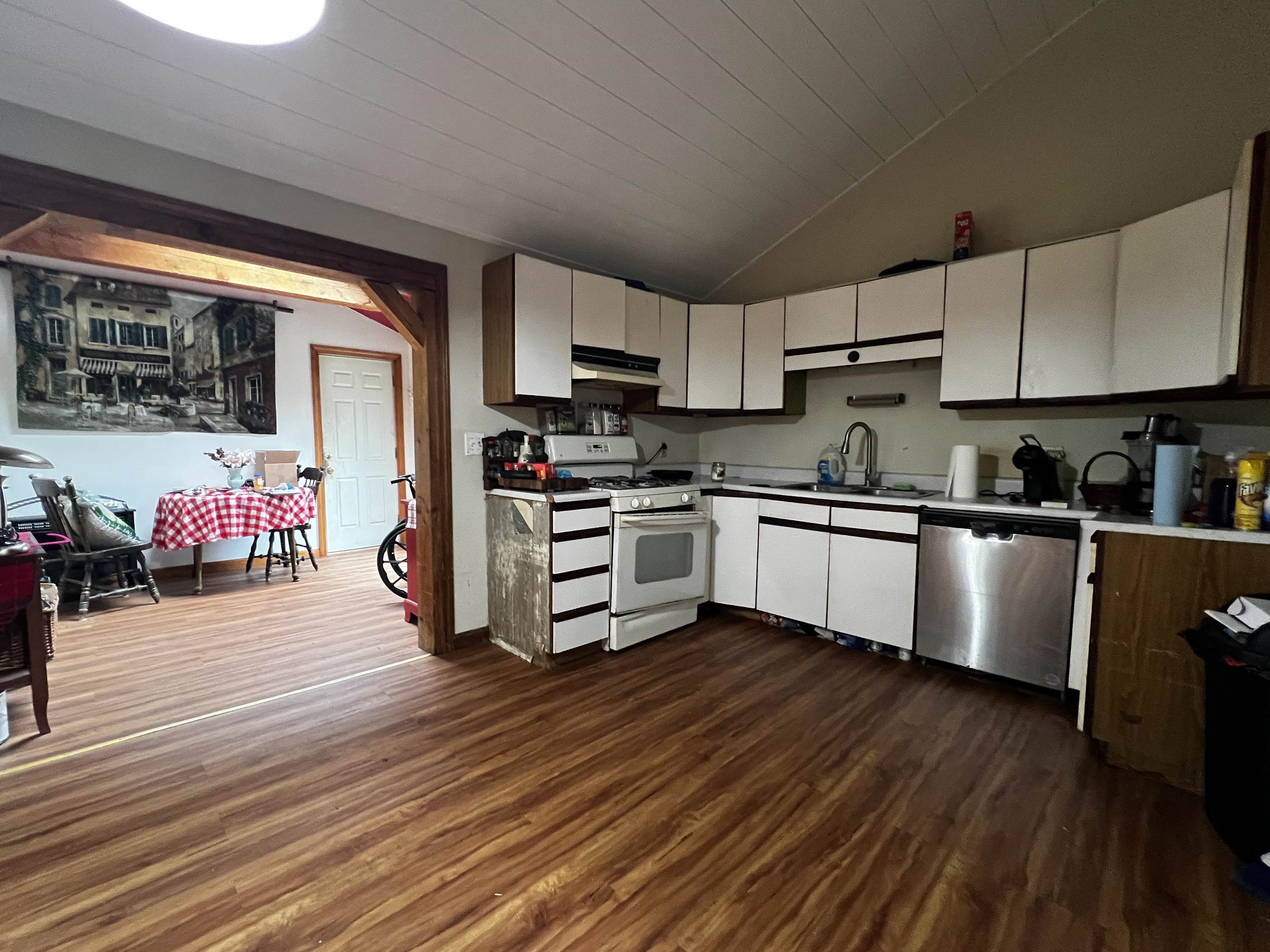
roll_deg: -0.4
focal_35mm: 14
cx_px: 599
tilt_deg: -4.5
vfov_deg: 85.7
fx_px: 514
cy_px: 479
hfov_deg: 102.0
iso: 640
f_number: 1.8
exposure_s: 1/60
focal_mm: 1.57
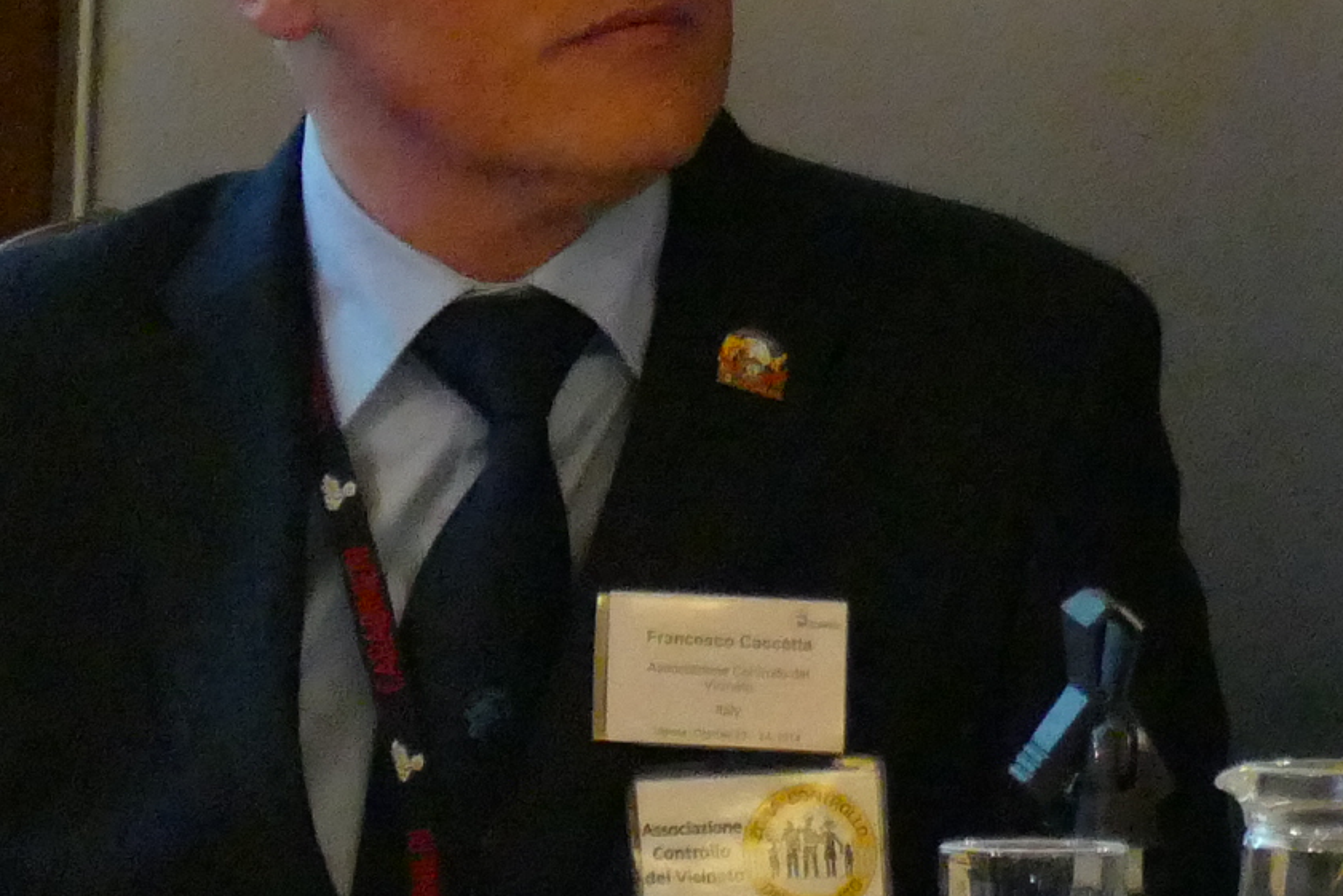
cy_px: -626
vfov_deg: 2.3
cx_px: 2309
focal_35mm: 601
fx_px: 22423
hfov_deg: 3.4
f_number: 3.9
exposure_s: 1/125
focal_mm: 47.46
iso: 3200
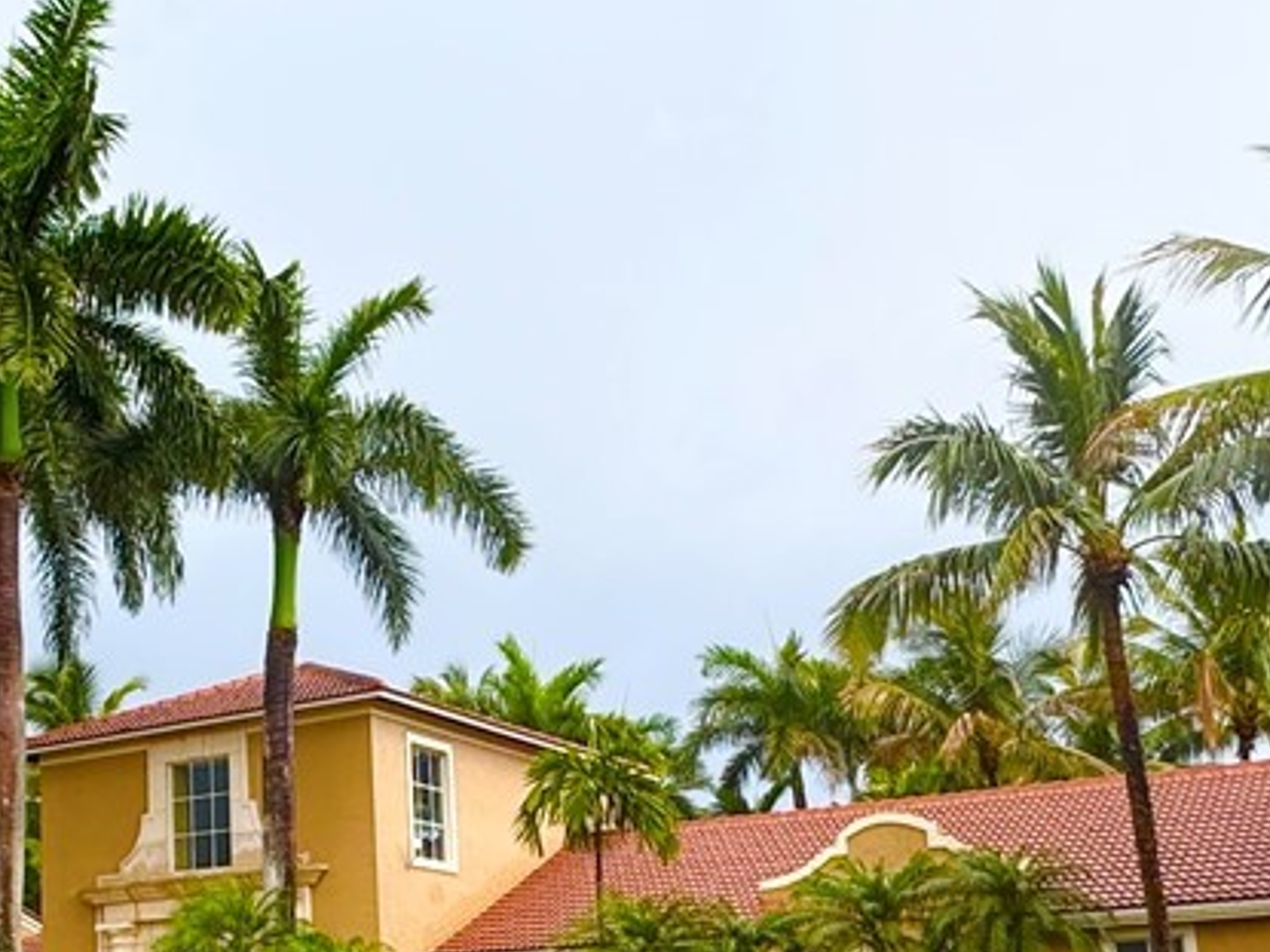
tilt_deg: +9.9
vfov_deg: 26.7
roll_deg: +0.7
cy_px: 701
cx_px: 214
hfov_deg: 34.2
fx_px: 1981
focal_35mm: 54
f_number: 2.2
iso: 40
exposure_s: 1/303
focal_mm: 2.22
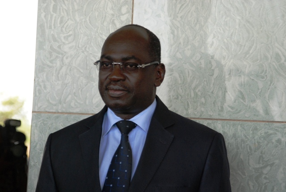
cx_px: 143
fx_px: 1015
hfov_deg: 16.0
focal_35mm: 128
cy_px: 96
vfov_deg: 10.8
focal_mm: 85
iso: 800
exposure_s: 1/320
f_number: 4.5
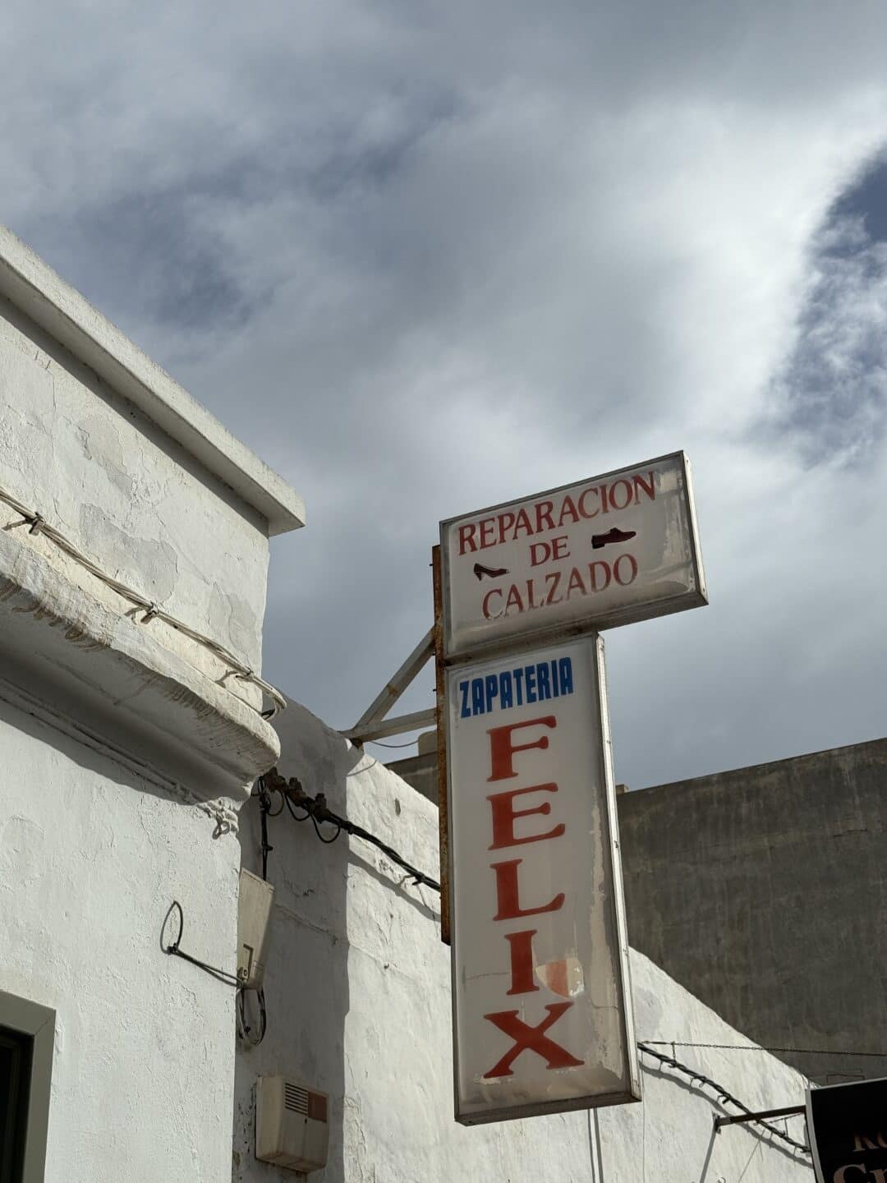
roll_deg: +1.5
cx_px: 444
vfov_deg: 39.7
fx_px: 1640
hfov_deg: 30.3
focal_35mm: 48
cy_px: 592
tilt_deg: +30.2
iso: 50
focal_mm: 6.76
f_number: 1.78
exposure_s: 1/13333
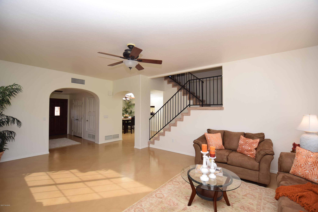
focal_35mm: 15
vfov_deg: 77.3
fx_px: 132
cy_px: 106
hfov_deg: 100.4
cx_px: 159
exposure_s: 1/60
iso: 100
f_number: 4
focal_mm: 10
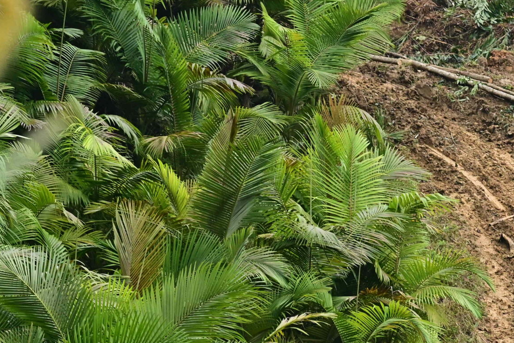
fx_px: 5225
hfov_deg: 5.6
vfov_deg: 3.8
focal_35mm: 366
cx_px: 475
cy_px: 331
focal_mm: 165
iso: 4500
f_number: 10
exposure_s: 1/500
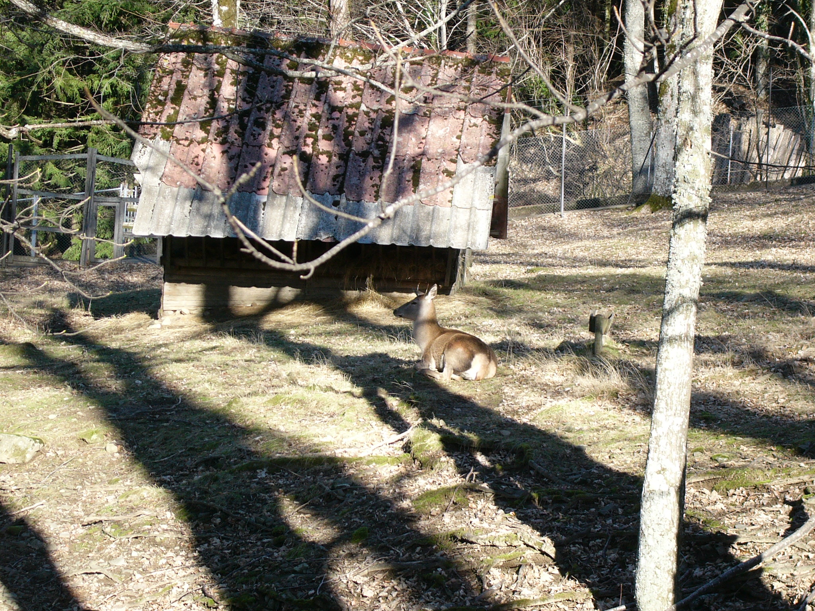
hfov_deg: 18.7
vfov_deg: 14.1
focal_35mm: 105
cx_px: 408
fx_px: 2472
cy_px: 306
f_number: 4.9
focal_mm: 17.4
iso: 100
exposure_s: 1/125
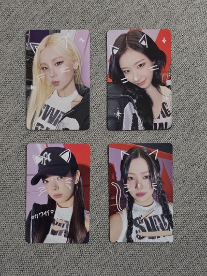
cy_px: 138
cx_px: 104
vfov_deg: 73.9
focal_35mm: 23
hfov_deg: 58.9
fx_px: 183
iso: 160
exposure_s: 1/60
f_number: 1.7
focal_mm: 6.3
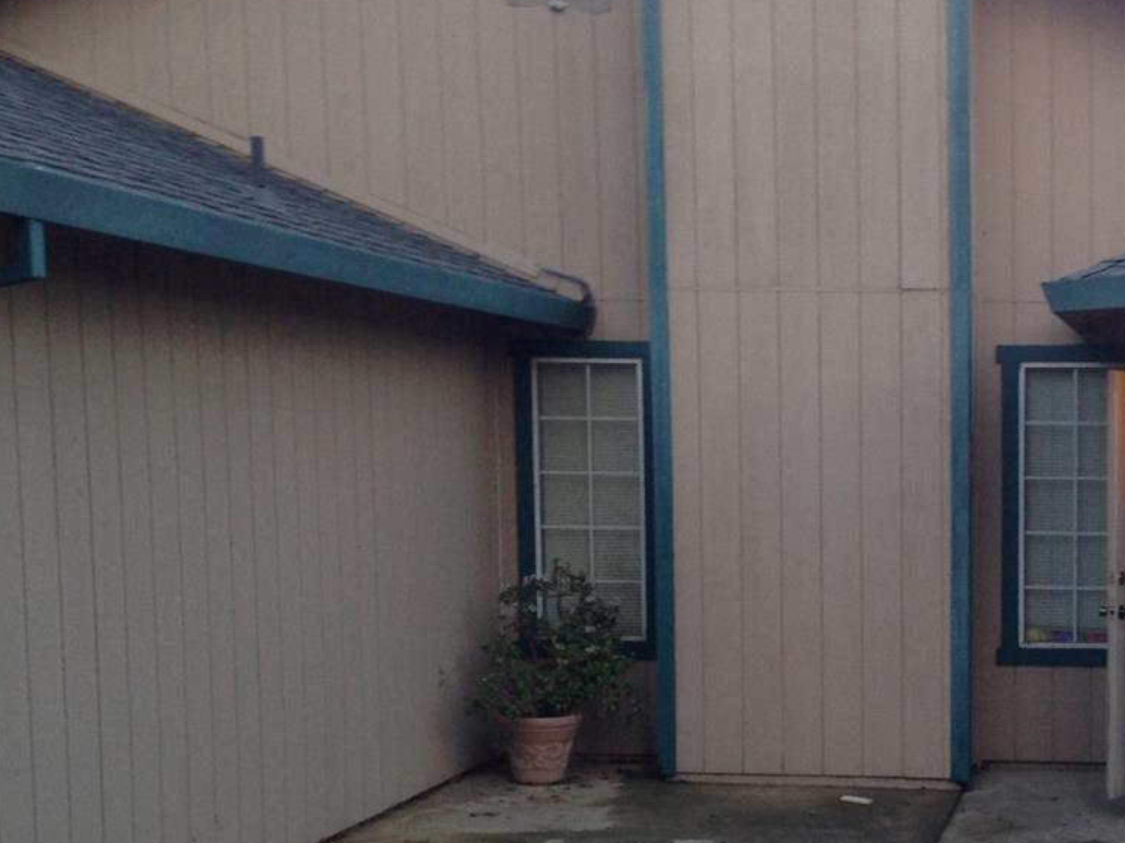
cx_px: 1036
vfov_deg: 22.0
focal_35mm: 66
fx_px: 2144
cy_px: 628
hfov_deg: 28.2
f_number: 2.4
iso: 64
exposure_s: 1/120
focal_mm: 4.12
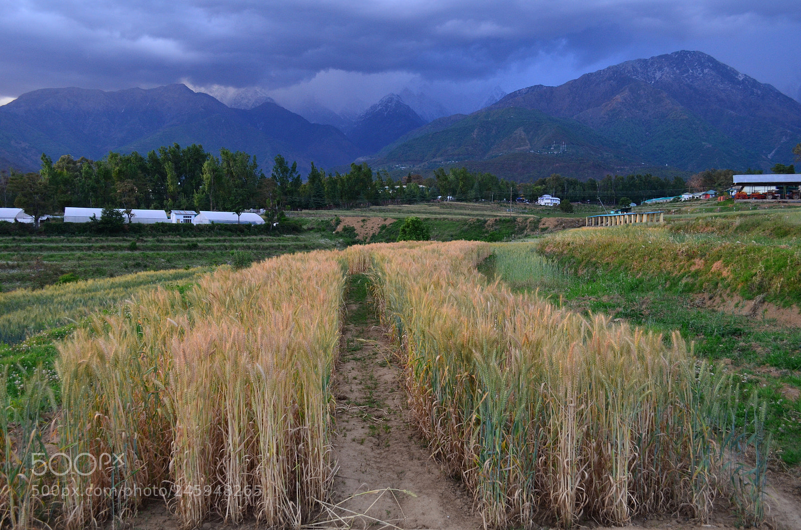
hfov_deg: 62.0
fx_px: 666
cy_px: 265
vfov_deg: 43.4
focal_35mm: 30
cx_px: 400
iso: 640
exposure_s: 1/160
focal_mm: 20
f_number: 6.3
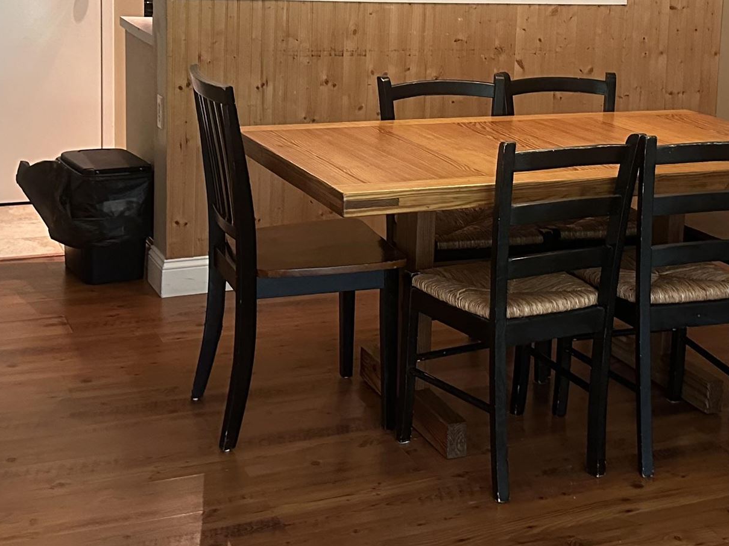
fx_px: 1284
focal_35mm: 61
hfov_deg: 31.4
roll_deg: -1.8
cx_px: 496
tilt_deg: -7.4
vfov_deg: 23.5
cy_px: 77
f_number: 1.78
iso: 640
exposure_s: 1/60
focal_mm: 6.86
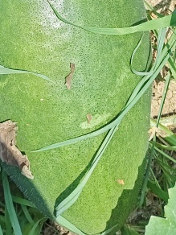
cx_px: 26
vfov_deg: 19.3
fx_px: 569
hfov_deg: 17.4
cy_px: -151
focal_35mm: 84
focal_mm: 5.56
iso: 71
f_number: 1.88
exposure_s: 1/1366
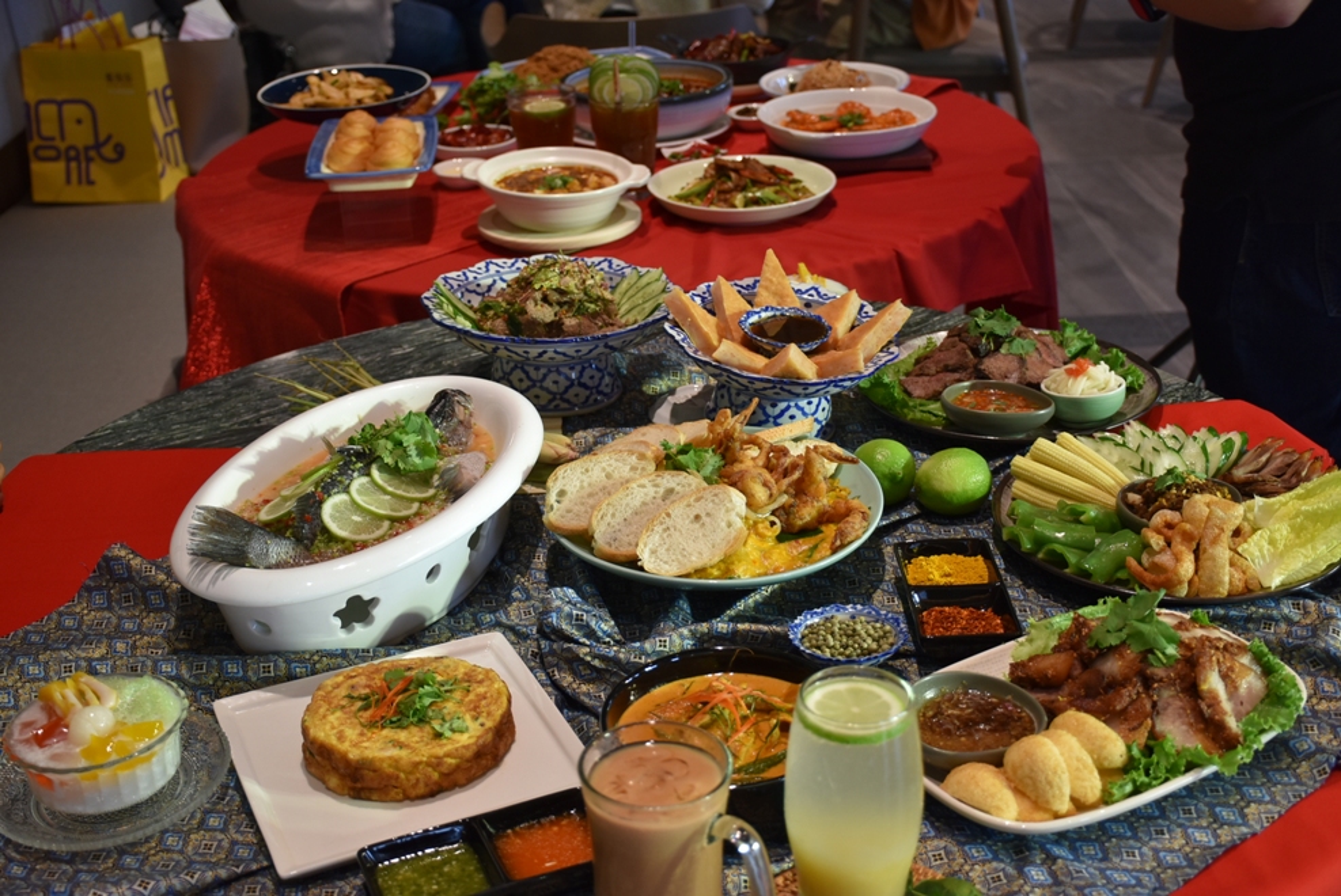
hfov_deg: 41.1
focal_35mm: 48
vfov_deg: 28.1
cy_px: 448
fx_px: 1790
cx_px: 670
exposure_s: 1/60
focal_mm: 32
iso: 400
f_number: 4
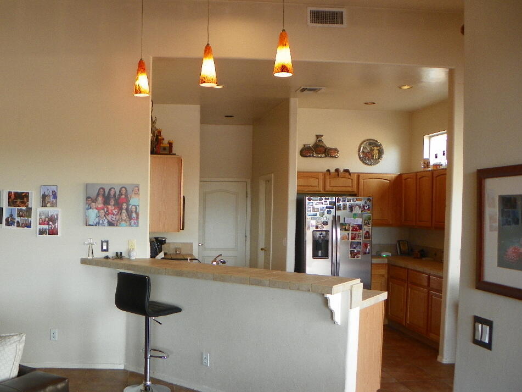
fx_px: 528
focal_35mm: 35
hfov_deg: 51.7
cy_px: 229
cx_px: 176
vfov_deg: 40.6
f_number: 2.8
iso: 80
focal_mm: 4.6
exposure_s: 1/30
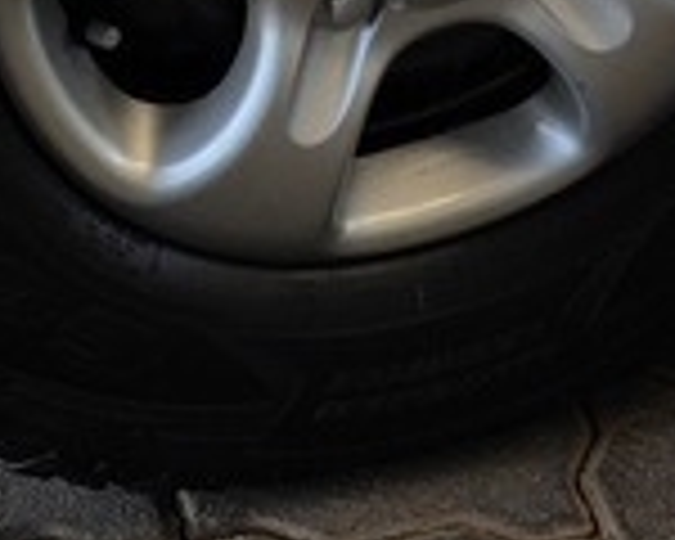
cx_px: 459
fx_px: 3057
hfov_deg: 12.6
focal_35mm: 153
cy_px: -860
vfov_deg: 8.9
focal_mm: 6.25
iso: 40
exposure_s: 1/180
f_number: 1.7
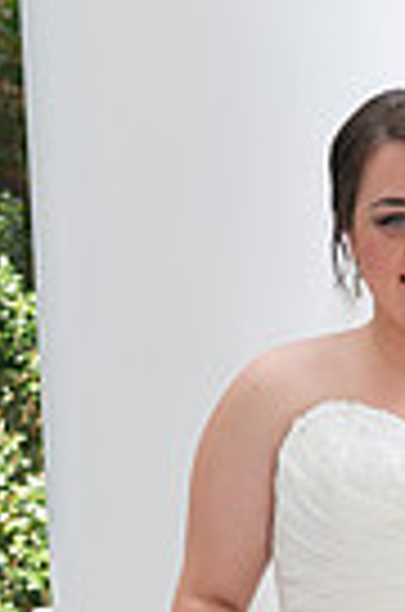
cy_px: 868
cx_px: 367
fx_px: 3375
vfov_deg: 10.1
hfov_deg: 6.9
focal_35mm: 199
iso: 320
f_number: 6.3
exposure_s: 1/160
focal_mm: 60
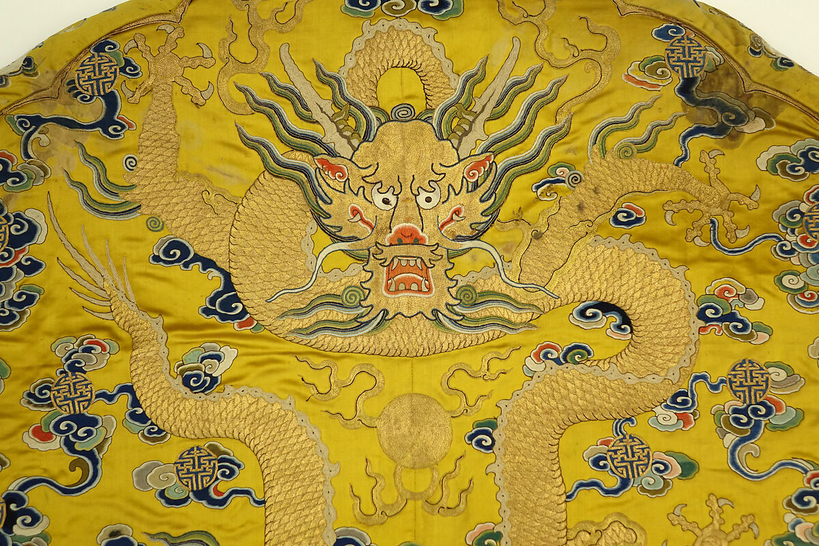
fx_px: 1342
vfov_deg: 23.0
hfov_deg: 33.9
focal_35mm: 59
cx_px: 410
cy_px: 273
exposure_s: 1/200
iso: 320
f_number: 2.8
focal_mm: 21.48
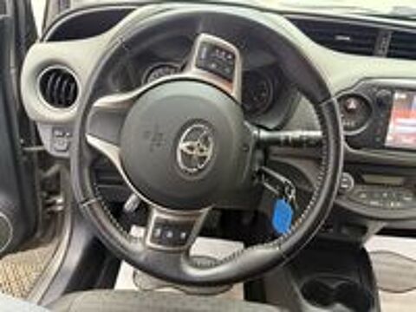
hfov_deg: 71.6
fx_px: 288
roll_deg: -3.7
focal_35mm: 24
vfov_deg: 56.8
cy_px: 156
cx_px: 208
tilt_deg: -30.9
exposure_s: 1/50
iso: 800
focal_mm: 6.76
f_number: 1.78
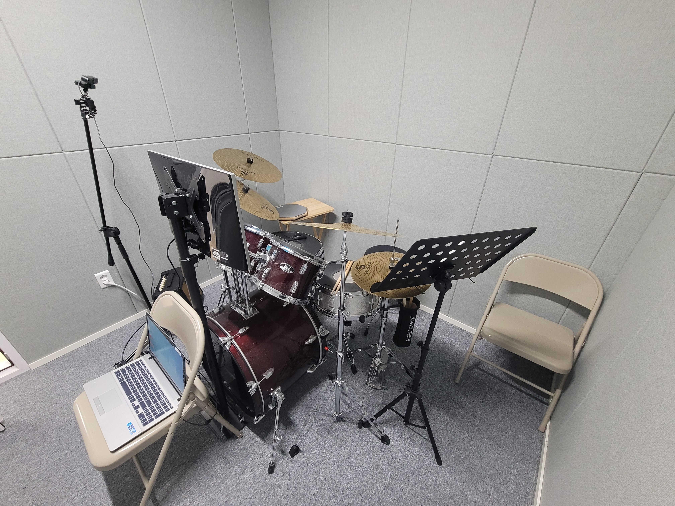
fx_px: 253
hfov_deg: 106.2
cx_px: 338
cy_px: 253
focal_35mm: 13
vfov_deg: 89.9
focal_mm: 2.2
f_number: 2.2
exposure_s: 1/30
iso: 500
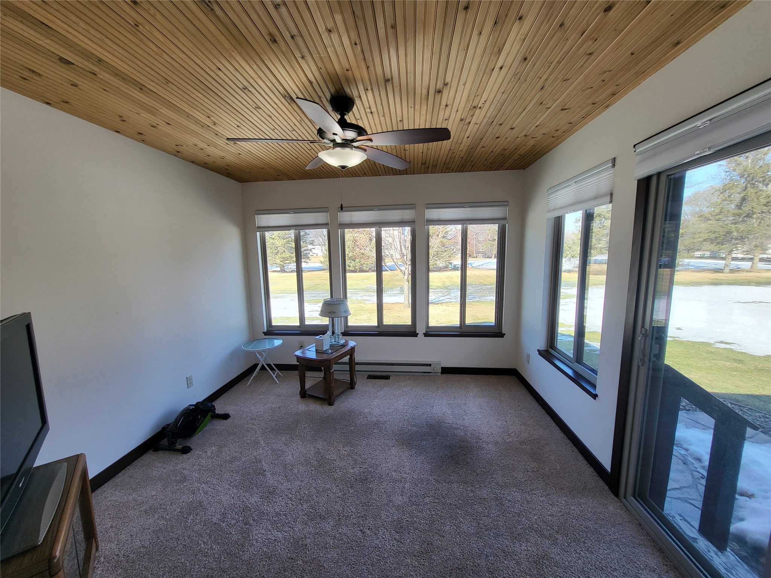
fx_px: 290
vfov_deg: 89.9
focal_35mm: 13
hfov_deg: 106.2
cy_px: 289
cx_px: 386
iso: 40
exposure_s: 1/120
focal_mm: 1.74
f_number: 2.2
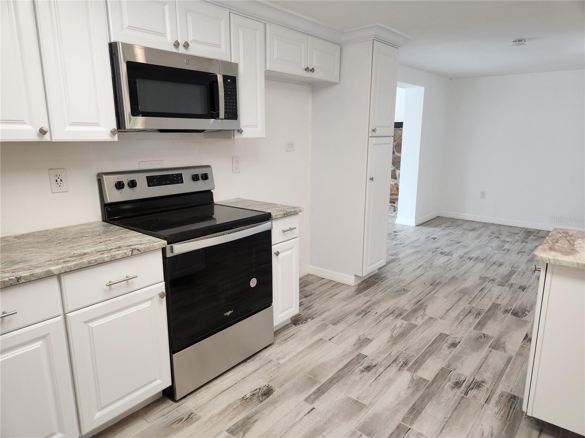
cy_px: 219
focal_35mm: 23
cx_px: 292
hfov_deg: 73.9
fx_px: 389
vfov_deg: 58.9
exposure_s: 1/120
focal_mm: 5.4
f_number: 1.8
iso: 80
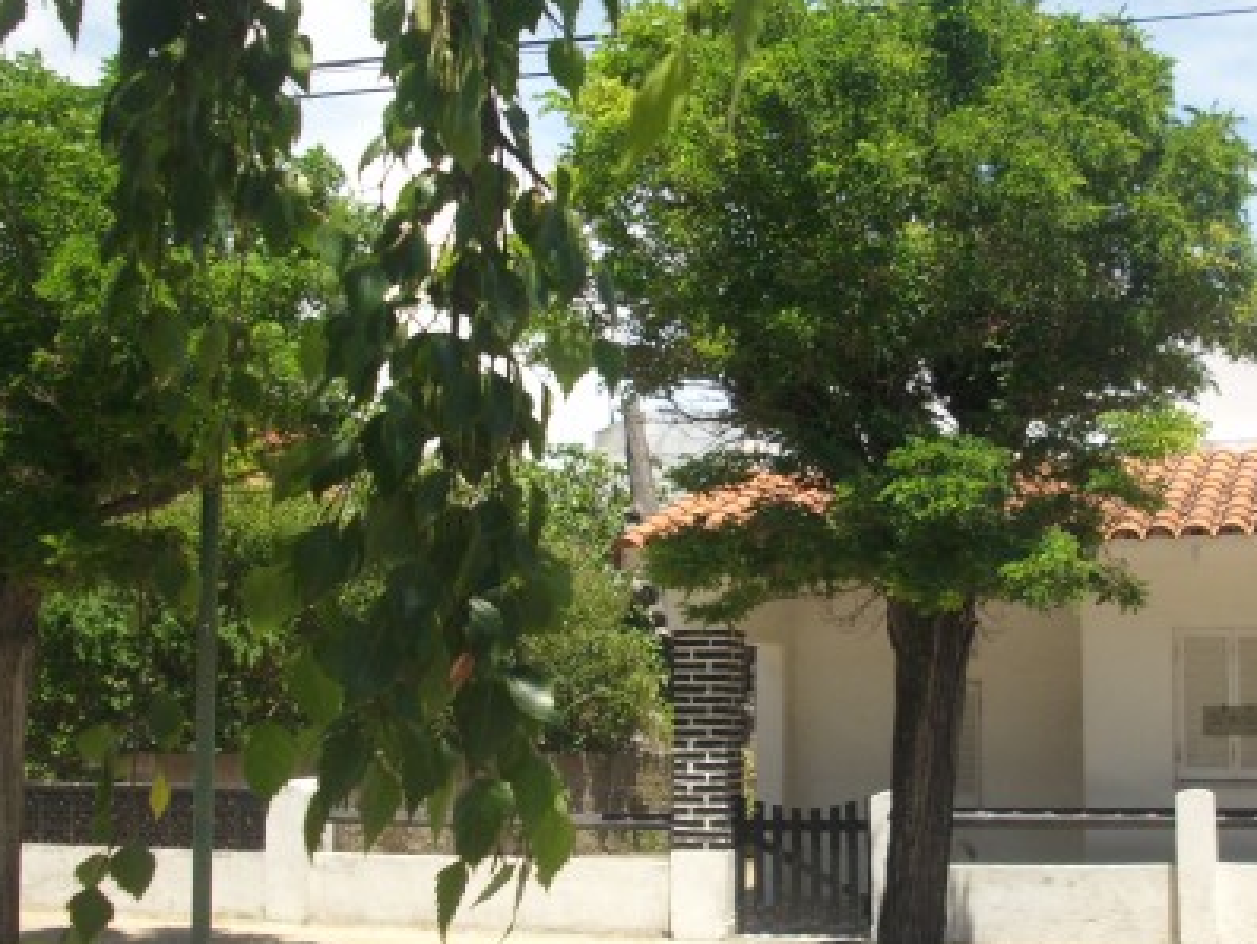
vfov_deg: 29.1
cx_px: 785
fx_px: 1816
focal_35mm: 50
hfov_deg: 37.9
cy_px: 424
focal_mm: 6.2
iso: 50
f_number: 5.6
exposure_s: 1/228
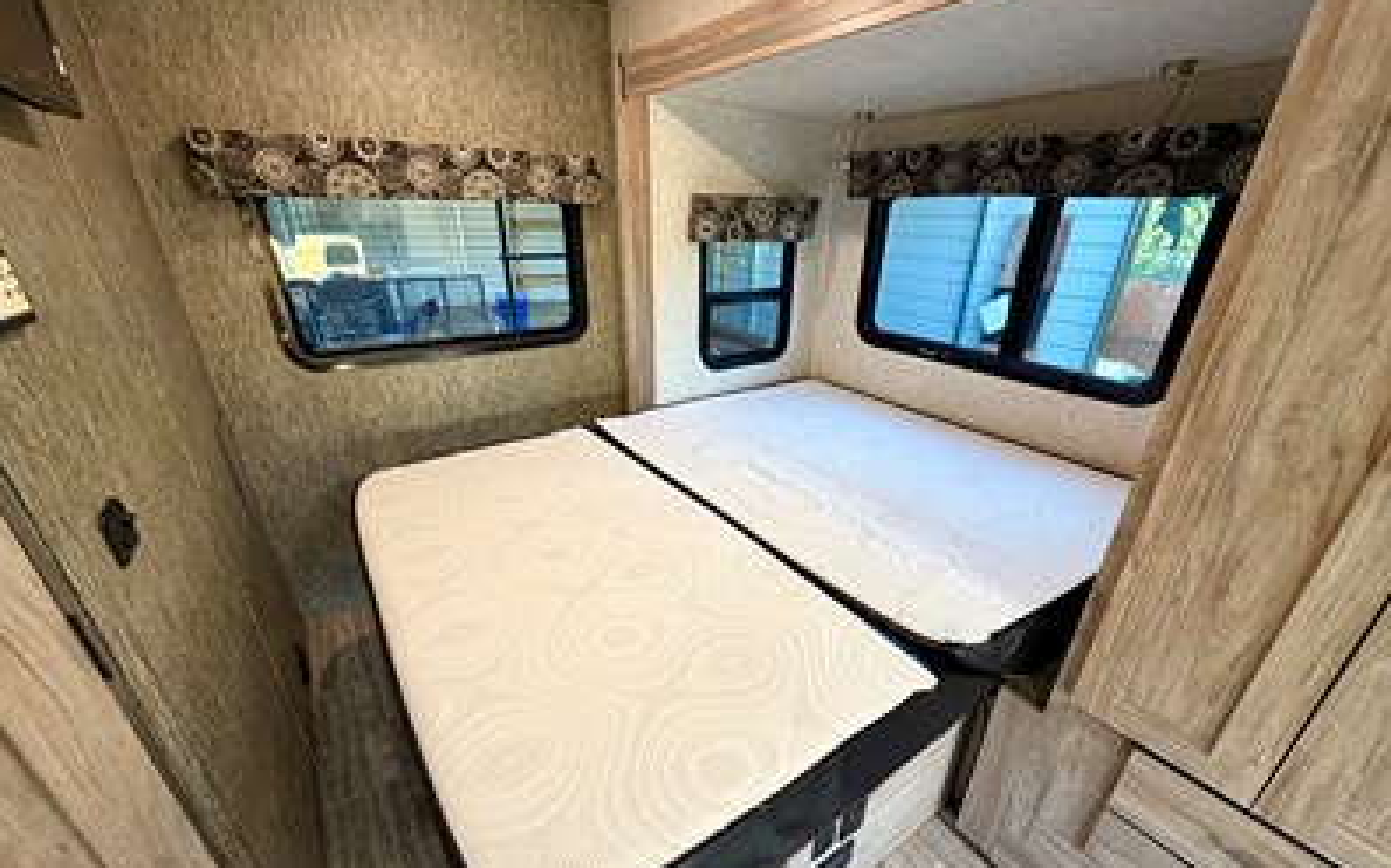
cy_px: 481
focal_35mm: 15
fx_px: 568
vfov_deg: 74.5
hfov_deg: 101.5
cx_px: 692
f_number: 2.2
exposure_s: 1/58
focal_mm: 2.22
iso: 320
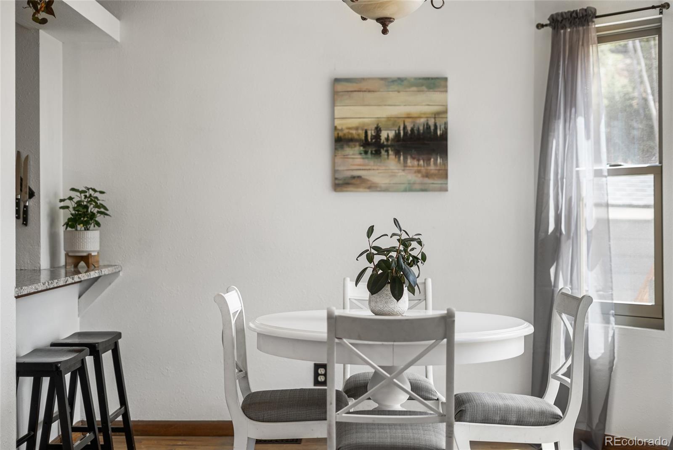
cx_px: 336
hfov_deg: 39.6
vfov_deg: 27.0
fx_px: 935
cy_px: 225
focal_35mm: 50
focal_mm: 50
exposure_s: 1/50
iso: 200
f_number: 1.8
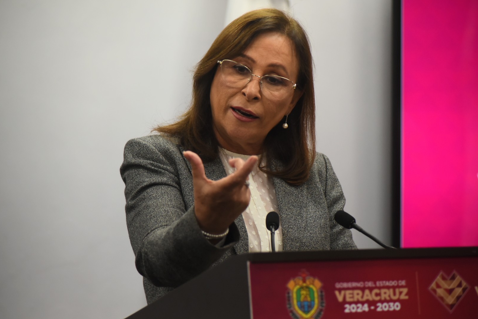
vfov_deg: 7.6
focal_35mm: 181
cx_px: 238
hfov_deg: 11.4
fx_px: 2403
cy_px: 159
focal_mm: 180
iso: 2500
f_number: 4.8
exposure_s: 1/250
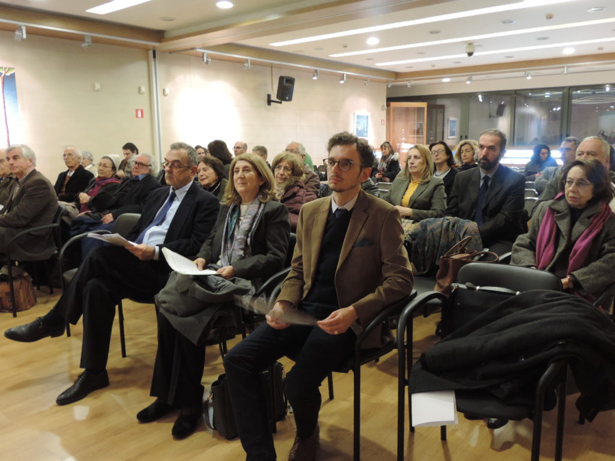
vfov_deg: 46.8
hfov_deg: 60.0
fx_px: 533
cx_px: 308
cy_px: 230
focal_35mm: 30
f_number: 3.1
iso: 400
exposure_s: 1/13
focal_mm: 5.3
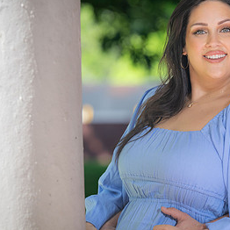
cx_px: 235
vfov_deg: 5.0
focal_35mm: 348
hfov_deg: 5.0
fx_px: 2616
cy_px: 108
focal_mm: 185
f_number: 5
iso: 100
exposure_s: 1/160
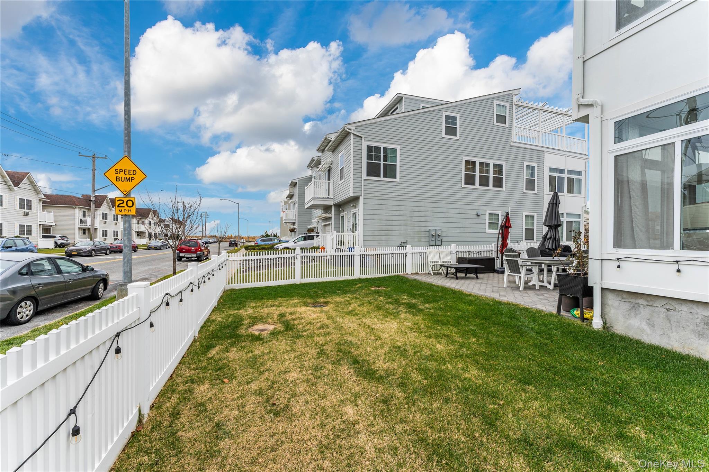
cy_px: 236
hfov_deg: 104.3
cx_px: 354
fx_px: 276
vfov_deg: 81.2
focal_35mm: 14
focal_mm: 14
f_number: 11
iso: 100
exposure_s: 1/40
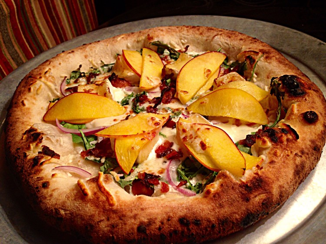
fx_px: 311
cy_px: 122
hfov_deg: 55.4
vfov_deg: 42.9
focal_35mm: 33
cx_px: 163
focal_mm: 4.12
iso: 64
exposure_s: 1/20
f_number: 2.4
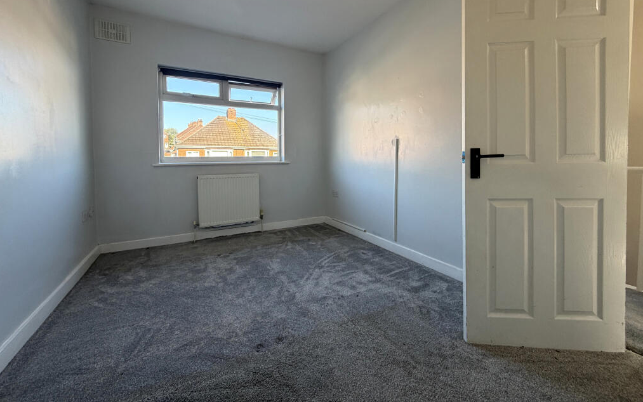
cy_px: 169
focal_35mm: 15
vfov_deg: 74.3
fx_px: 263
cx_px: 322
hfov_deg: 101.5
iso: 125
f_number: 2.2
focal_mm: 2.22
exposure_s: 1/121
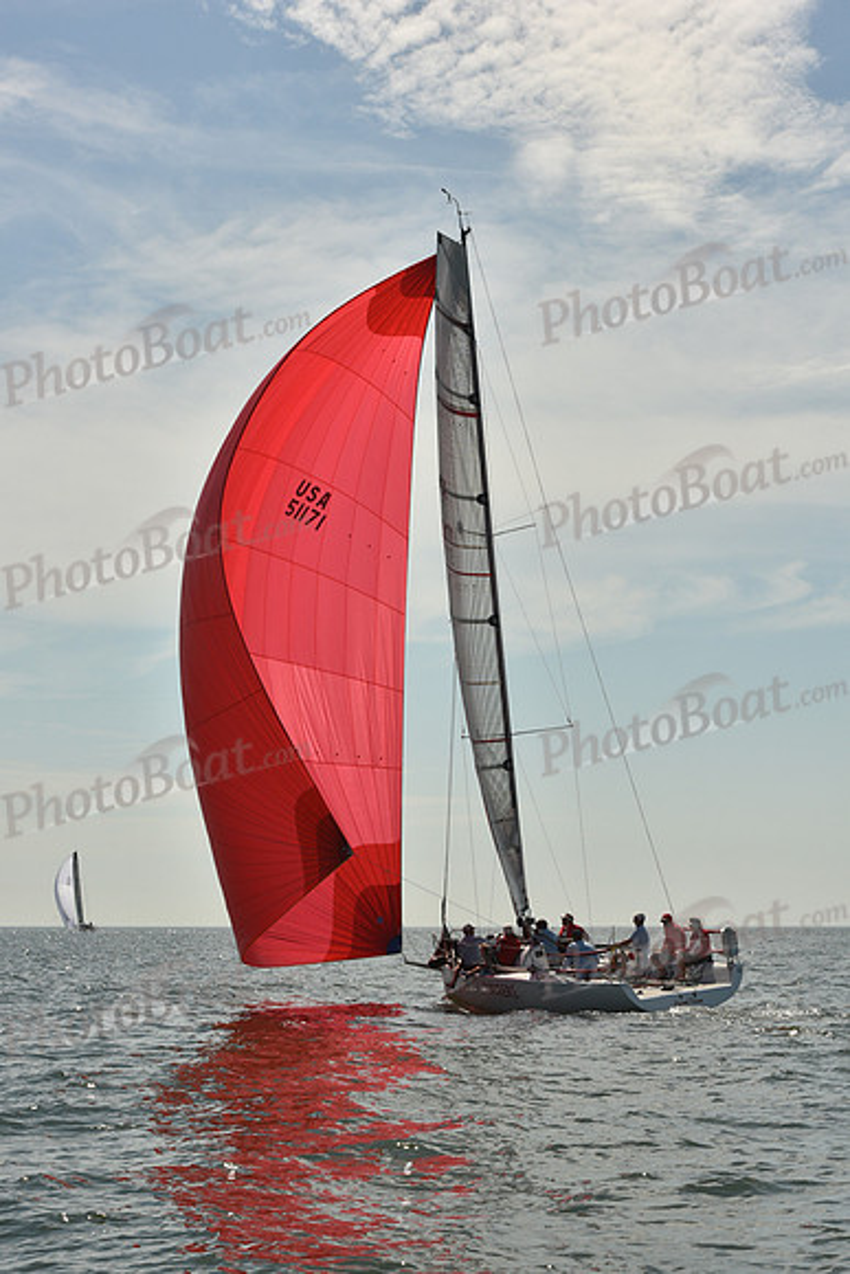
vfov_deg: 28.8
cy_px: 637
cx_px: 425
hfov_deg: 19.5
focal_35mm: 70
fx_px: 2477
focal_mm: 70
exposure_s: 1/1000
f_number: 14
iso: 320
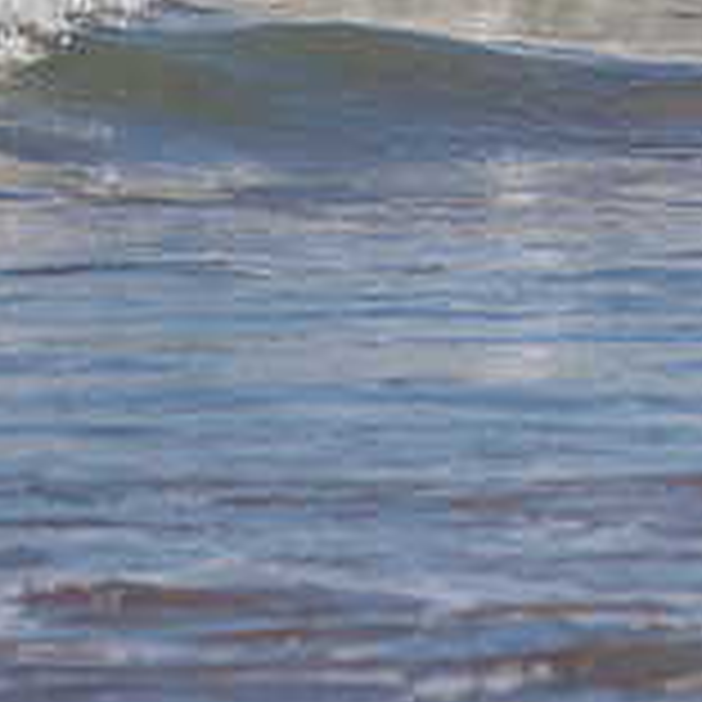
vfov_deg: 0.9
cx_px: 1475
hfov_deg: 0.9
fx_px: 44327
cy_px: -352
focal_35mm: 1932
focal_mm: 500
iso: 160
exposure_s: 1/2000
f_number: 5.6
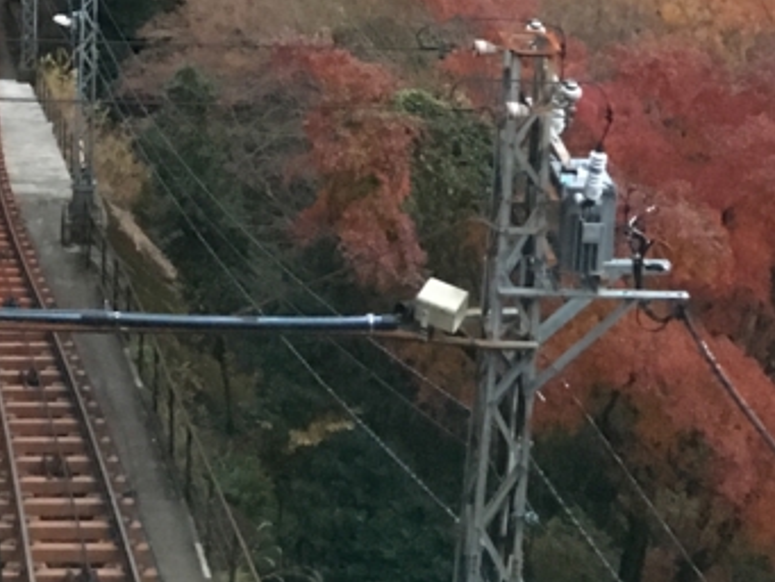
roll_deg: -1.2
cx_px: 30
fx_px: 1948
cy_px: -455
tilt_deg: -10.9
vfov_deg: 14.9
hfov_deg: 21.8
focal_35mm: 87
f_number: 2.2
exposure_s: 1/15
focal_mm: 4.15
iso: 320
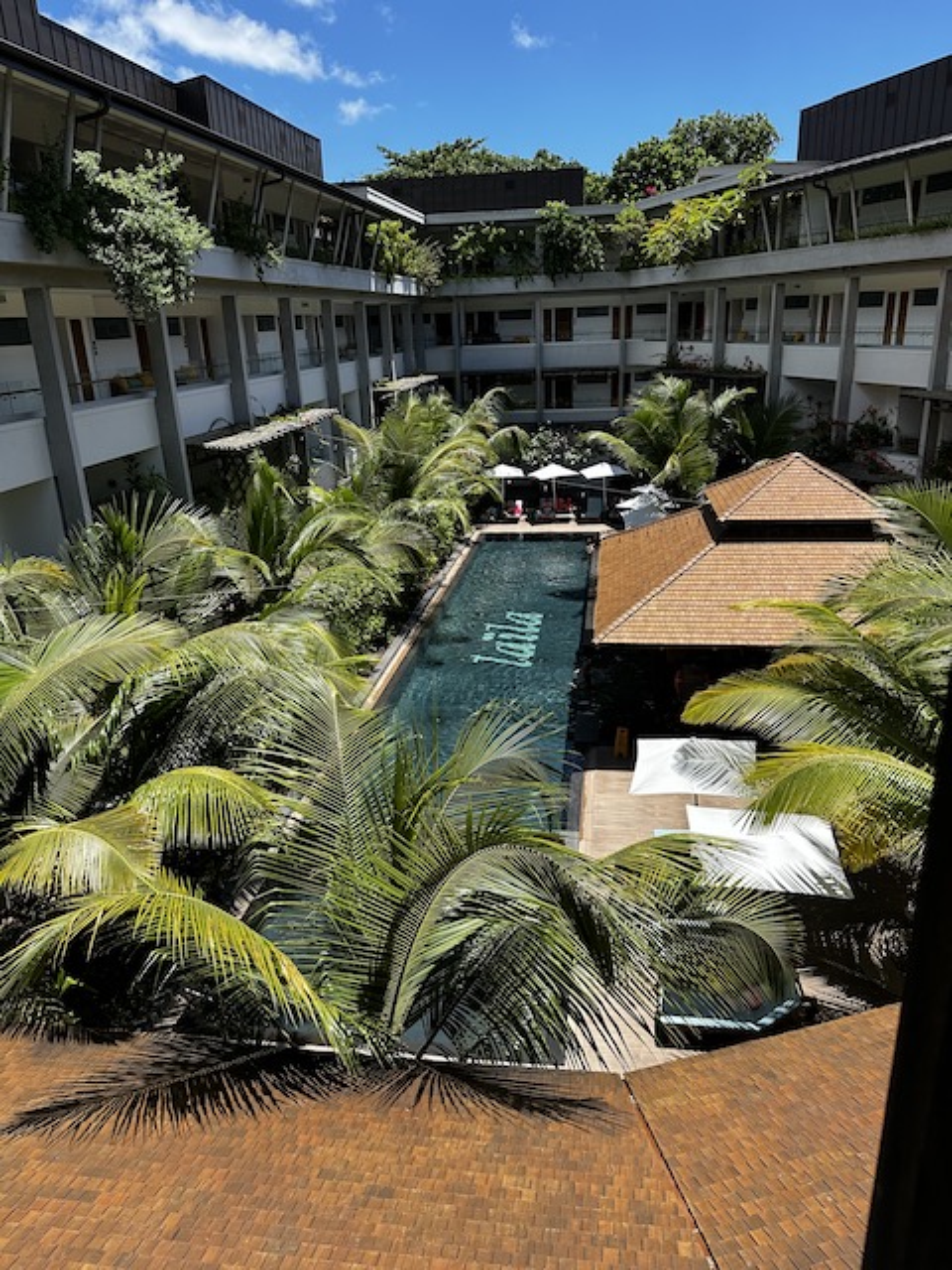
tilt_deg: -18.3
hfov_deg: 56.8
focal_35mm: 24
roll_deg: +2.0
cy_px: 635
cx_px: 476
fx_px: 880
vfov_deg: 71.6
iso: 80
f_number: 1.78
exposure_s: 1/2591
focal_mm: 6.86
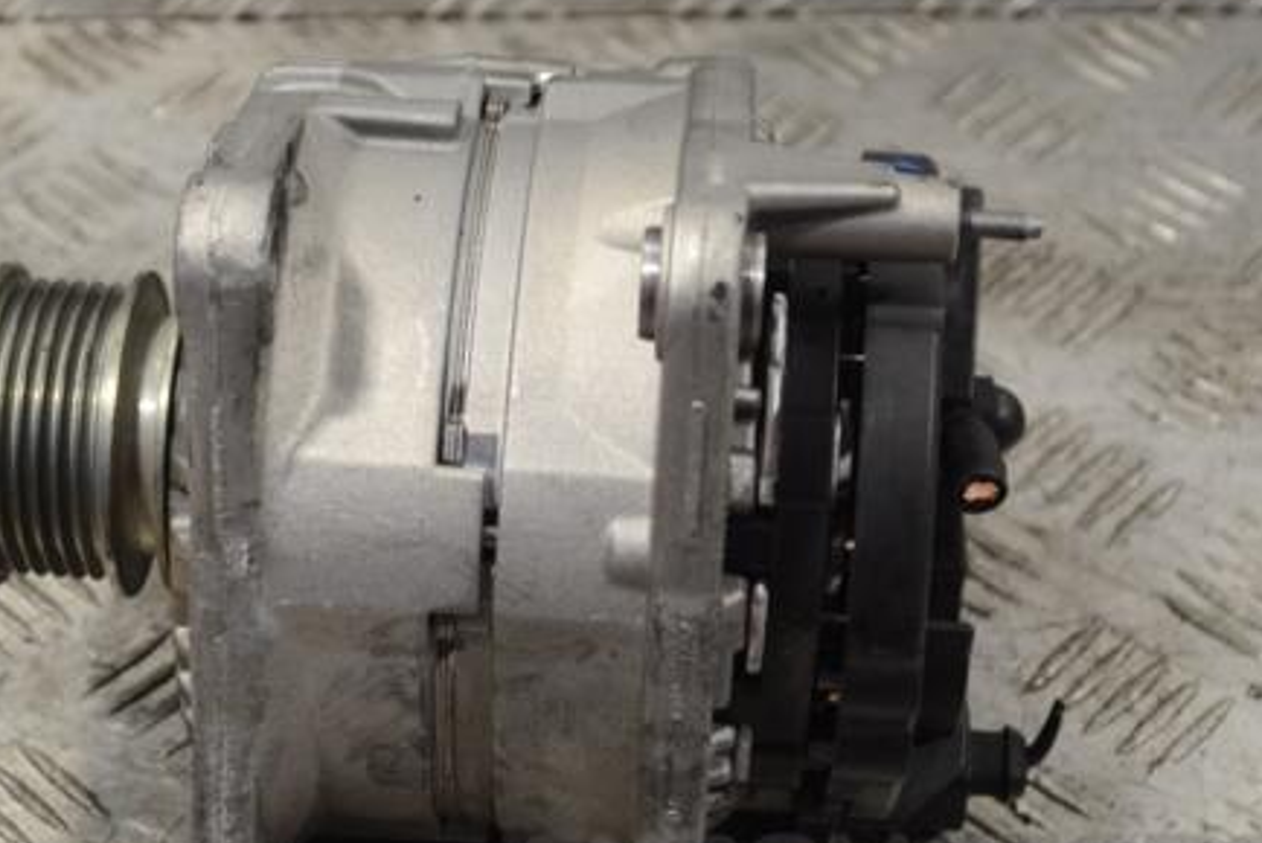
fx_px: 3052
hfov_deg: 23.3
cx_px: 471
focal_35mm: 87
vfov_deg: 15.7
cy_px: 491
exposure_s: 1/30
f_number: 5.3
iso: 160
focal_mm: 42
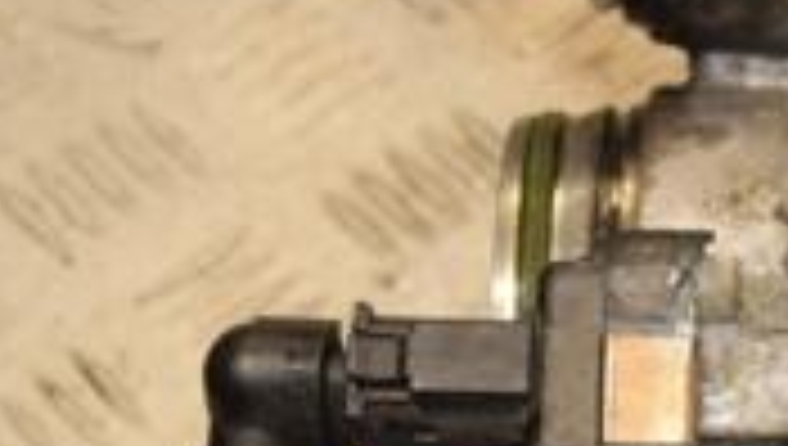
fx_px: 3829
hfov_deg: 11.4
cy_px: 478
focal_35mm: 183
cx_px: 1081
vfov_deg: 6.6
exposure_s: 1/200
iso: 800
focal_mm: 34
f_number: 6.3
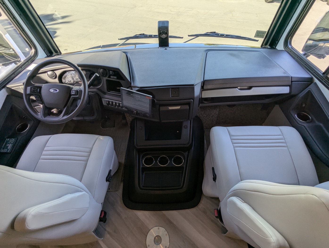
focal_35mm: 16
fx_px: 152
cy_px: 124
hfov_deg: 94.4
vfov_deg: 78.2
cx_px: 164
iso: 61
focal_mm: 2.35
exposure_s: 1/190
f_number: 2.2
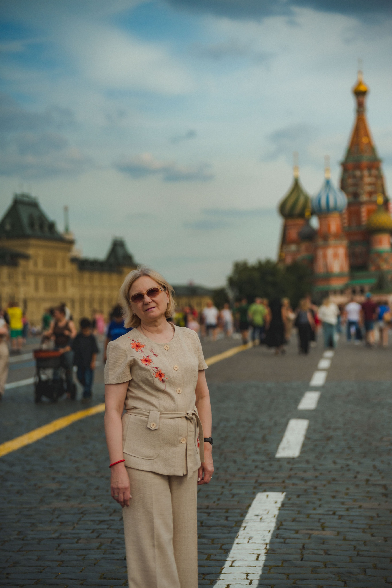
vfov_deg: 25.7
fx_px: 1290
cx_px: 196
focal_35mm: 79
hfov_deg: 17.3
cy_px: 294
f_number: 2.5
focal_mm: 79
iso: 200
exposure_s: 1/4000
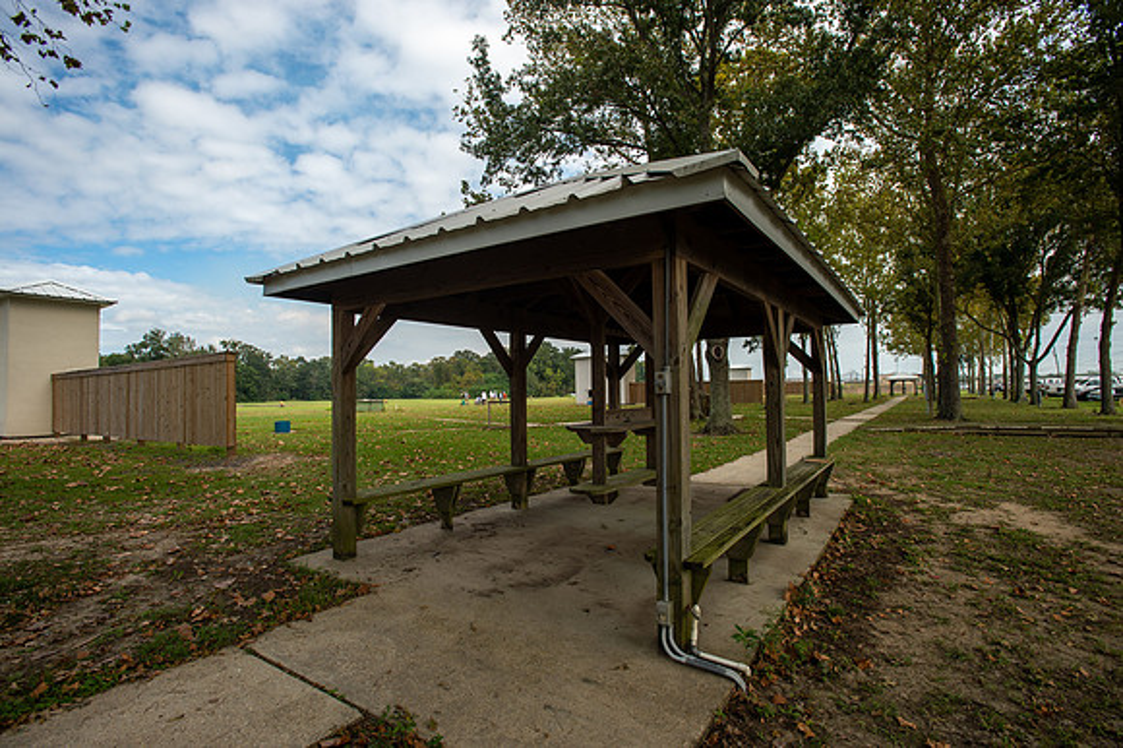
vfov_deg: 70.4
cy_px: 374
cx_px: 562
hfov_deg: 93.3
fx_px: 530
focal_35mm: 17
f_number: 6.3
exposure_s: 1/250
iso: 100
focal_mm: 17
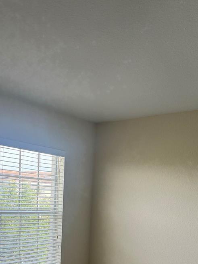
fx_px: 336
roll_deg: -2.7
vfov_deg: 40.0
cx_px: 78
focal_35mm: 44
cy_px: 233
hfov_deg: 32.8
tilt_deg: -5.6
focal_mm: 6.76
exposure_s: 1/473
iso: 100
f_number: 1.78
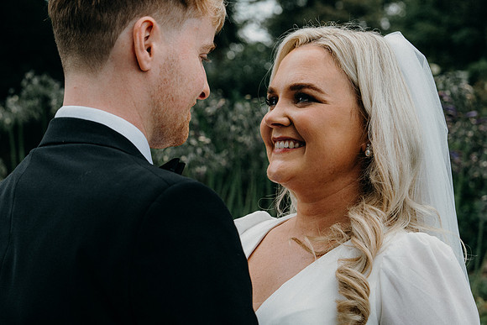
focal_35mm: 97
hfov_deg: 21.0
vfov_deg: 14.1
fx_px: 1312
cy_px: 162
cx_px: 244
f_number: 5.6
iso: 320
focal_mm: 65
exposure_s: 1/250
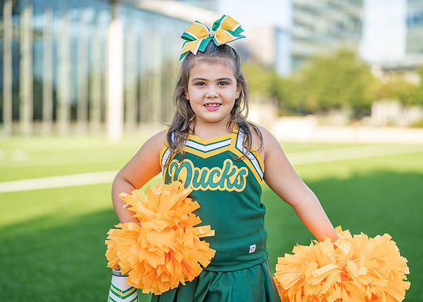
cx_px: 212
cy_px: 151
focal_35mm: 52
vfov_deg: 27.0
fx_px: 629
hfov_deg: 37.2
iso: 100
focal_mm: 50
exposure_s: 1/1600
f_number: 1.2
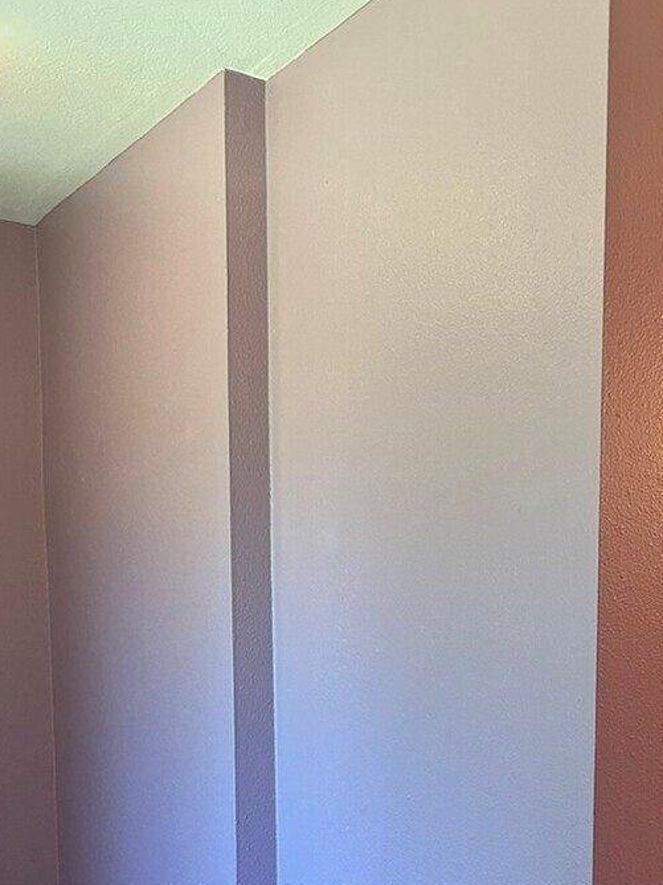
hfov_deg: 25.5
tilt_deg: -6.9
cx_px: 557
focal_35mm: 56
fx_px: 1431
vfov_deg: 32.1
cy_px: 849
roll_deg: -0.7
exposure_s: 1/60
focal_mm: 5.7
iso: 200
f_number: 1.5
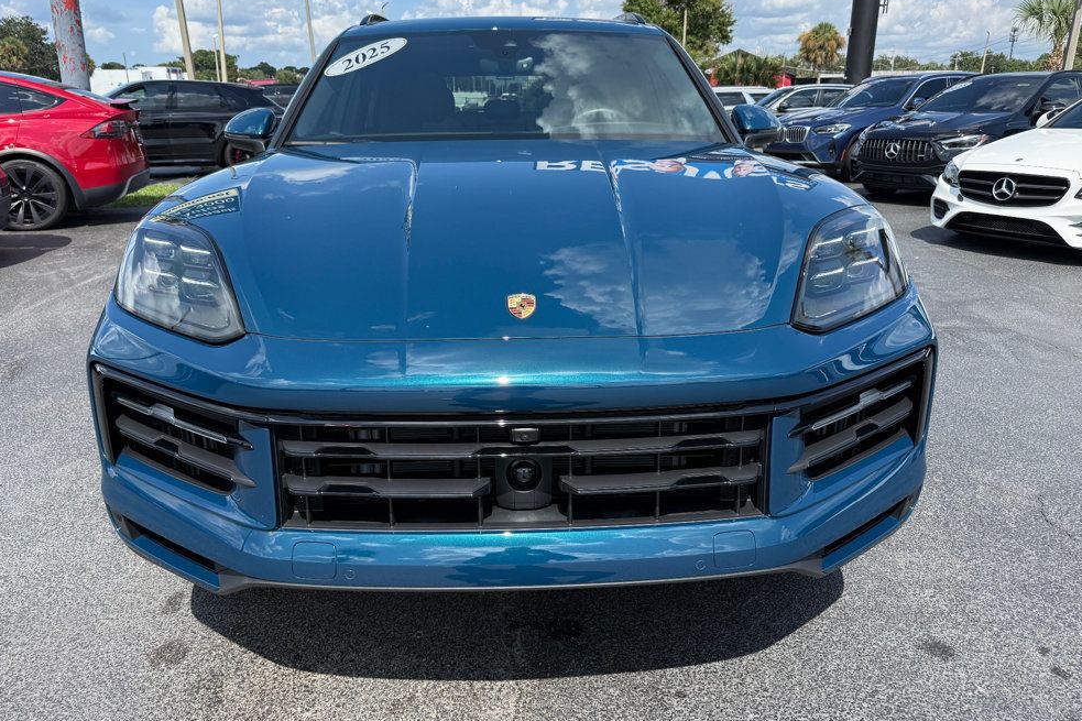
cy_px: 318
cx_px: 526
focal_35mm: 26
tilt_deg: -15.6
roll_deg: -0.5
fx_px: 781
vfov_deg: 49.4
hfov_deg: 69.4
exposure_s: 1/2907
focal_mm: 6.76
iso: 80
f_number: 1.78
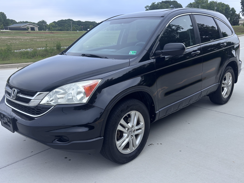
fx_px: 233
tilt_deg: -15.7
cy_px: 98
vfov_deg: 42.9
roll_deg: -0.3
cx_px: 118
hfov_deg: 55.3
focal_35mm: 33
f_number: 1.6
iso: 50
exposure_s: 1/1152
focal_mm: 5.96
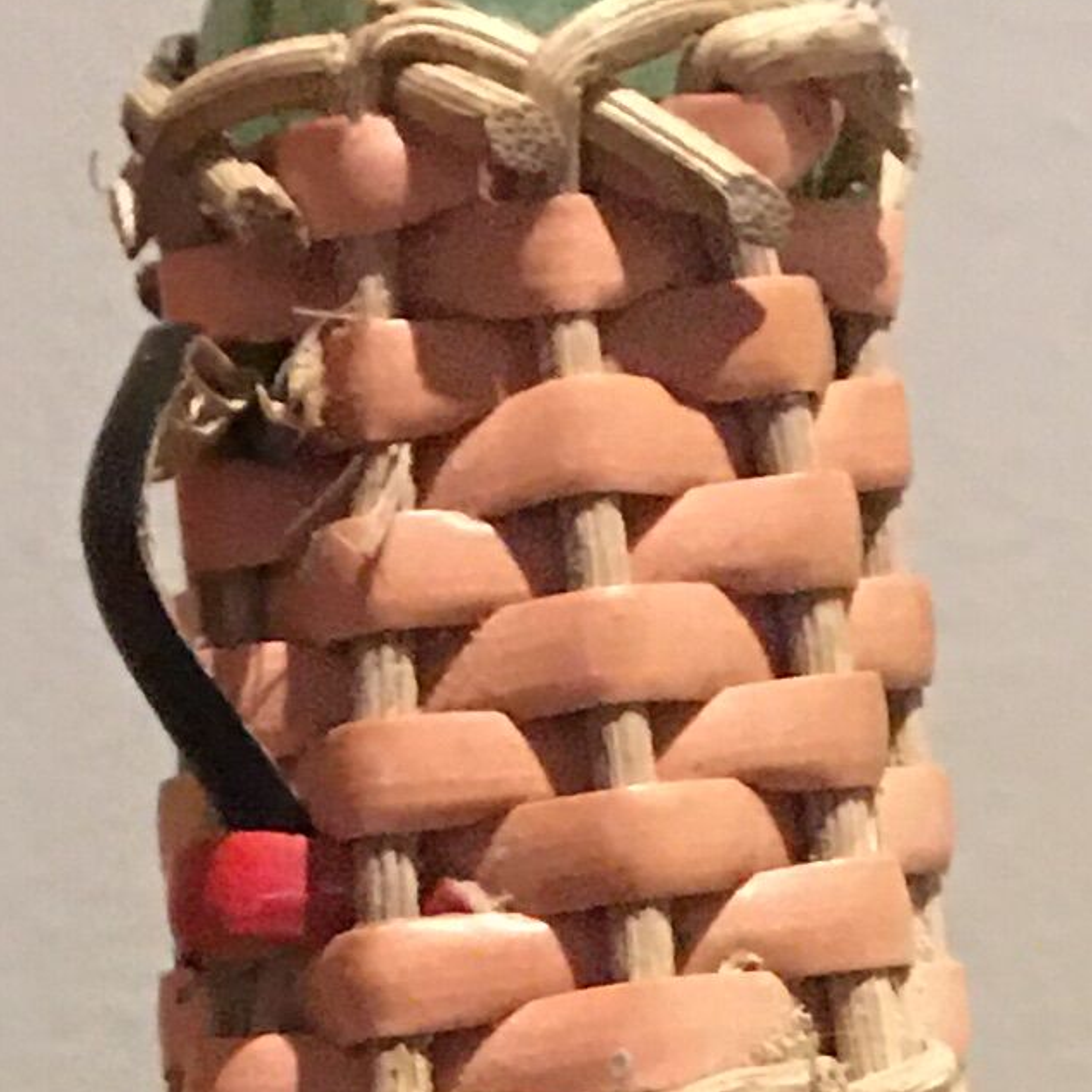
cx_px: 753
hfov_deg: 10.7
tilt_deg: -15.0
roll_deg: +0.6
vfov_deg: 9.4
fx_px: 5818
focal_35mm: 163
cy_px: 2789
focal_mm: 4.15
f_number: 2.2
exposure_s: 1/4
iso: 160
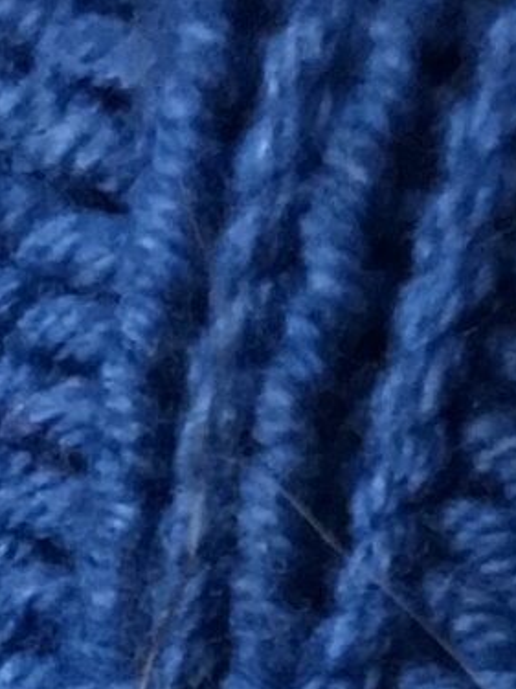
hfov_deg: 7.7
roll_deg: +1.1
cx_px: -165
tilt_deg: -6.2
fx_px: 3798
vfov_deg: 8.3
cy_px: 2262
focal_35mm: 191
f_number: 1.8
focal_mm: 3.99
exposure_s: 1/17
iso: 100
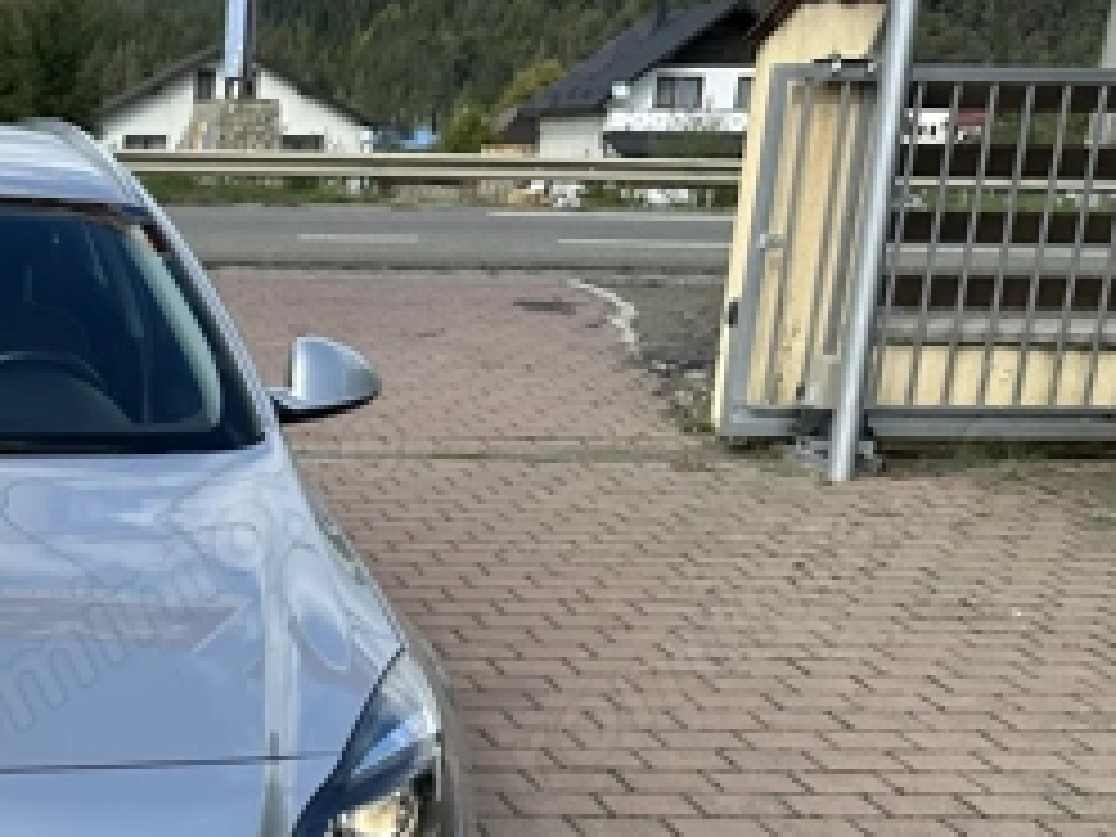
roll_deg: -0.3
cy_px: 644
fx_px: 1870
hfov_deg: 29.5
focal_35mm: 58
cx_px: -148
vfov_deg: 24.9
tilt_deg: -14.8
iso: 80
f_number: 1.78
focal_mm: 6.86
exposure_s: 1/2299
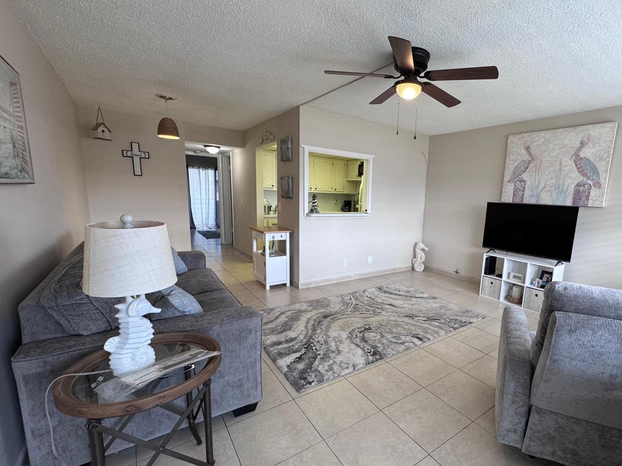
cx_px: 374
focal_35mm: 17
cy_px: 248
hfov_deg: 89.8
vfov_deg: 74.6
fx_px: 305
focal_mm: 2.22
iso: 160
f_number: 2.2
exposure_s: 1/120
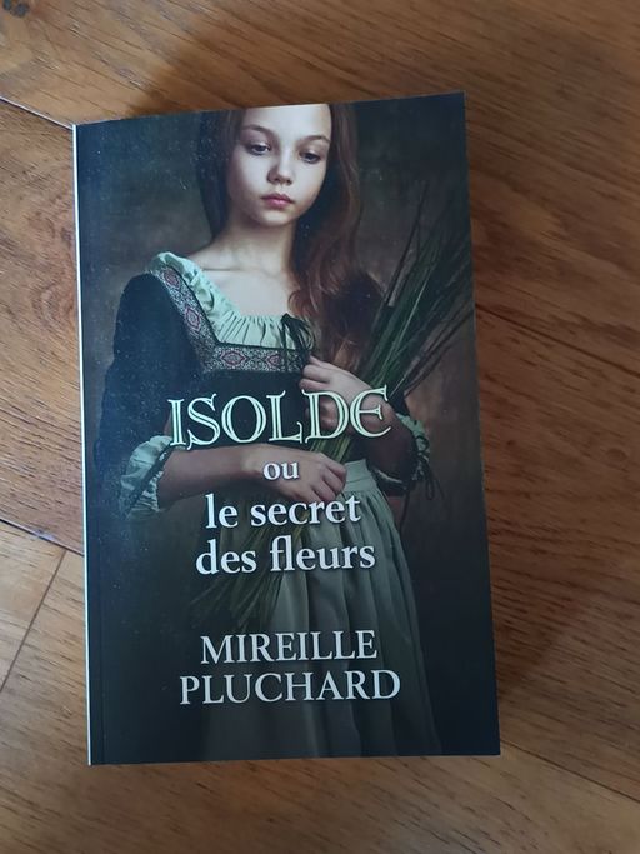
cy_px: 427
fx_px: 592
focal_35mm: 24
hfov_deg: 56.8
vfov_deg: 71.6
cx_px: 320
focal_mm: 5.31
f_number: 1.7
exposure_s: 1/25
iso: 1745
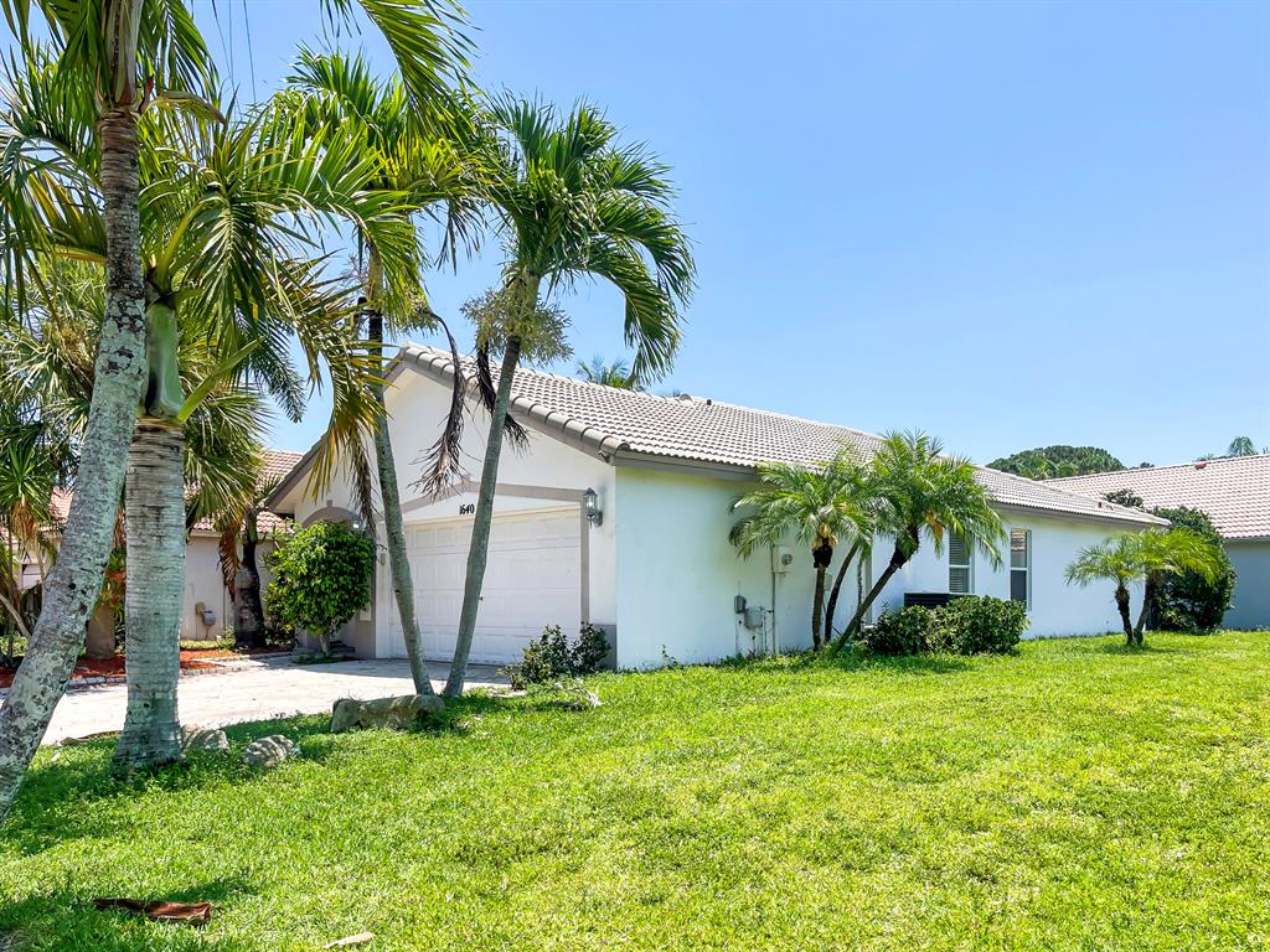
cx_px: 635
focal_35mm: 26
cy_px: 476
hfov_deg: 67.3
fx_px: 954
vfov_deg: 53.1
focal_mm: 5.1
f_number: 1.6
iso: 32
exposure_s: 1/3663
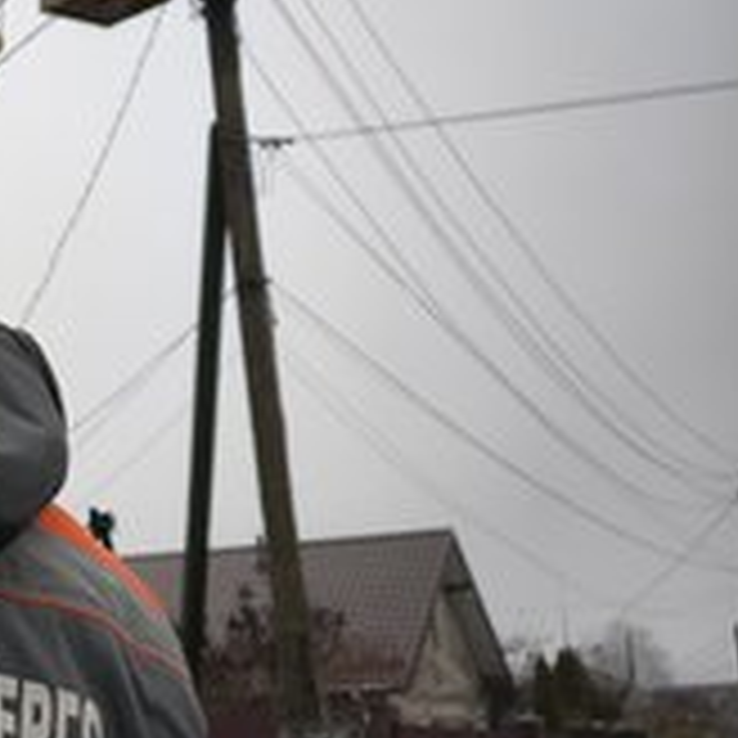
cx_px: -140
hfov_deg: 15.6
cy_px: 346
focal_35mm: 108
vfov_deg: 16.1
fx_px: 2605
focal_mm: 7.1
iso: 50
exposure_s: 1/100
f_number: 1.9
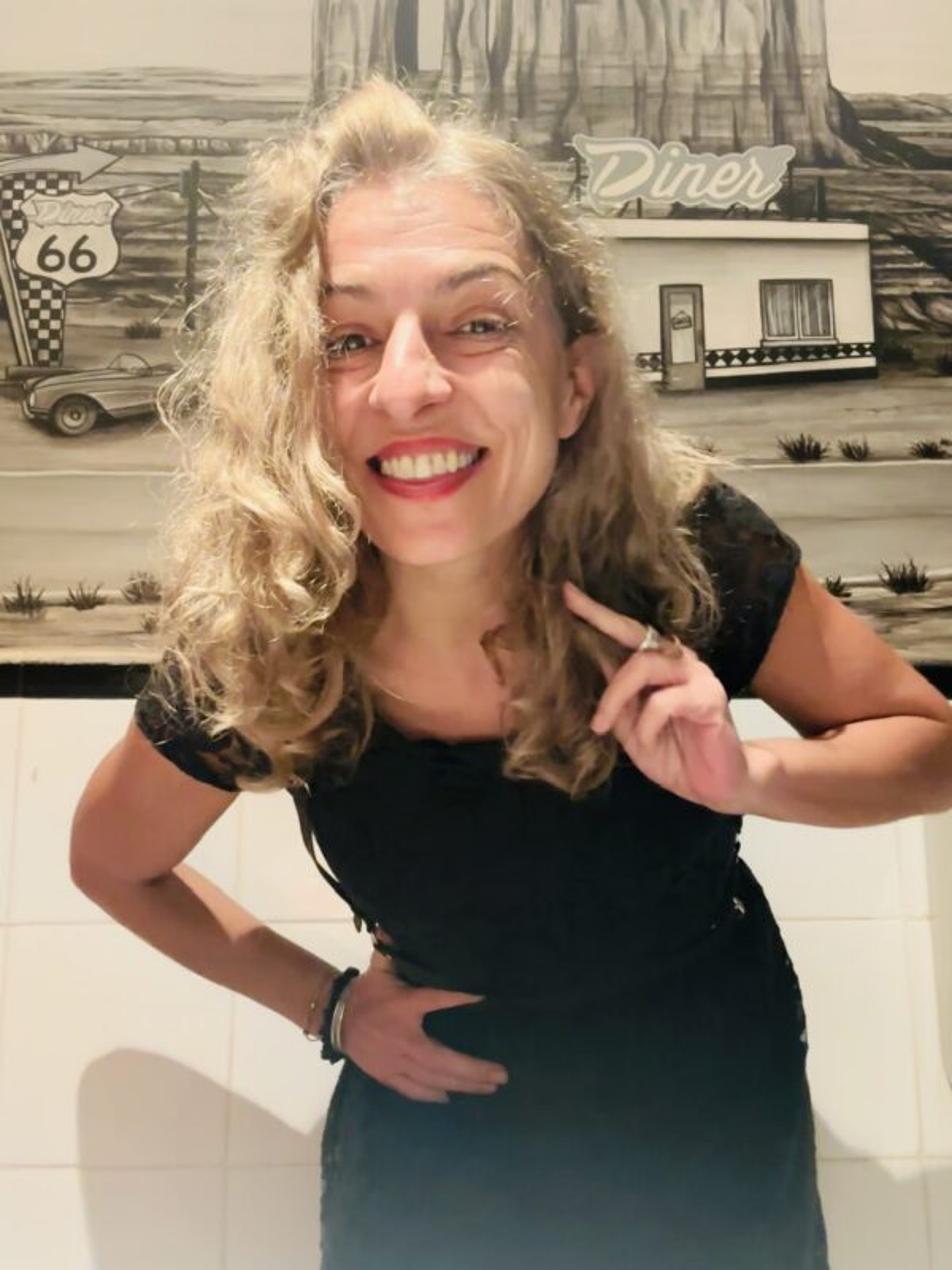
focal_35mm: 30
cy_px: 635
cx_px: 476
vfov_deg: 60.0
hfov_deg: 46.8
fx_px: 1100
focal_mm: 2.69
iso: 400
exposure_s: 1/25
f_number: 1.9
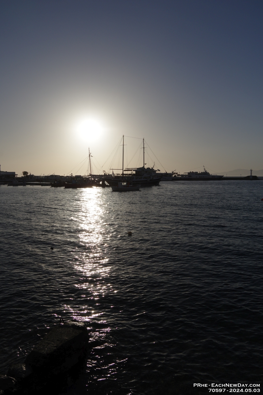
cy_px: 198
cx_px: 132
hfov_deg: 47.8
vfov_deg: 67.4
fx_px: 296
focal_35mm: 27
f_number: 9
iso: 200
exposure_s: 1/3200
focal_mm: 18
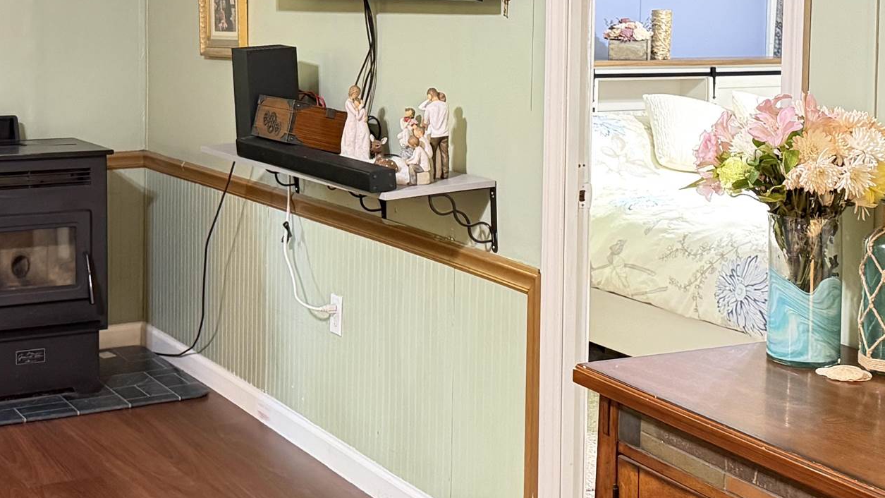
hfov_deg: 32.8
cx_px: 450
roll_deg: -1.0
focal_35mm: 64
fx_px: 1502
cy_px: 83
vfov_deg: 18.6
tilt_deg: -4.0
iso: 1000
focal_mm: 6.76
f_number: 1.78
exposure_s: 1/30
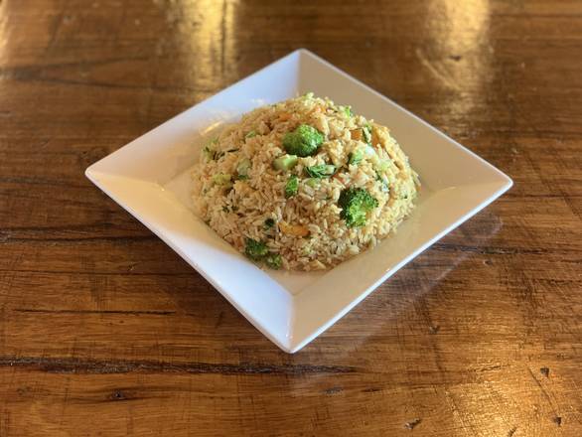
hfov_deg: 36.8
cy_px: 218
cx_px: 291
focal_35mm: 52
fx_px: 875
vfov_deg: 28.1
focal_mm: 6
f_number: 2.4
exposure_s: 1/50
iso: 200
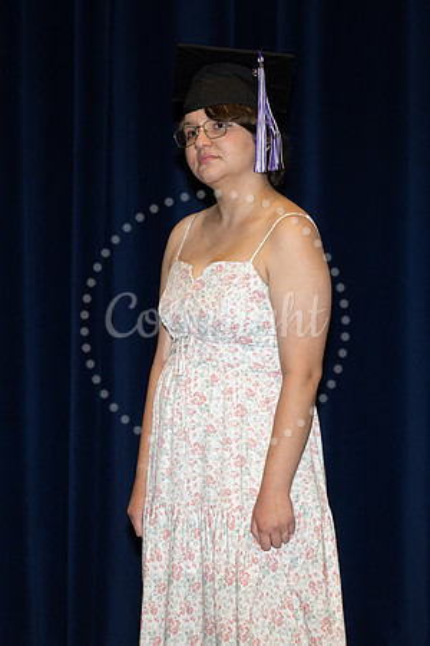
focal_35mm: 180
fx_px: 3225
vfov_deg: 11.4
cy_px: 323
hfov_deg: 7.6
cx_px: 266
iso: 640
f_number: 5.6
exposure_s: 1/80
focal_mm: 120
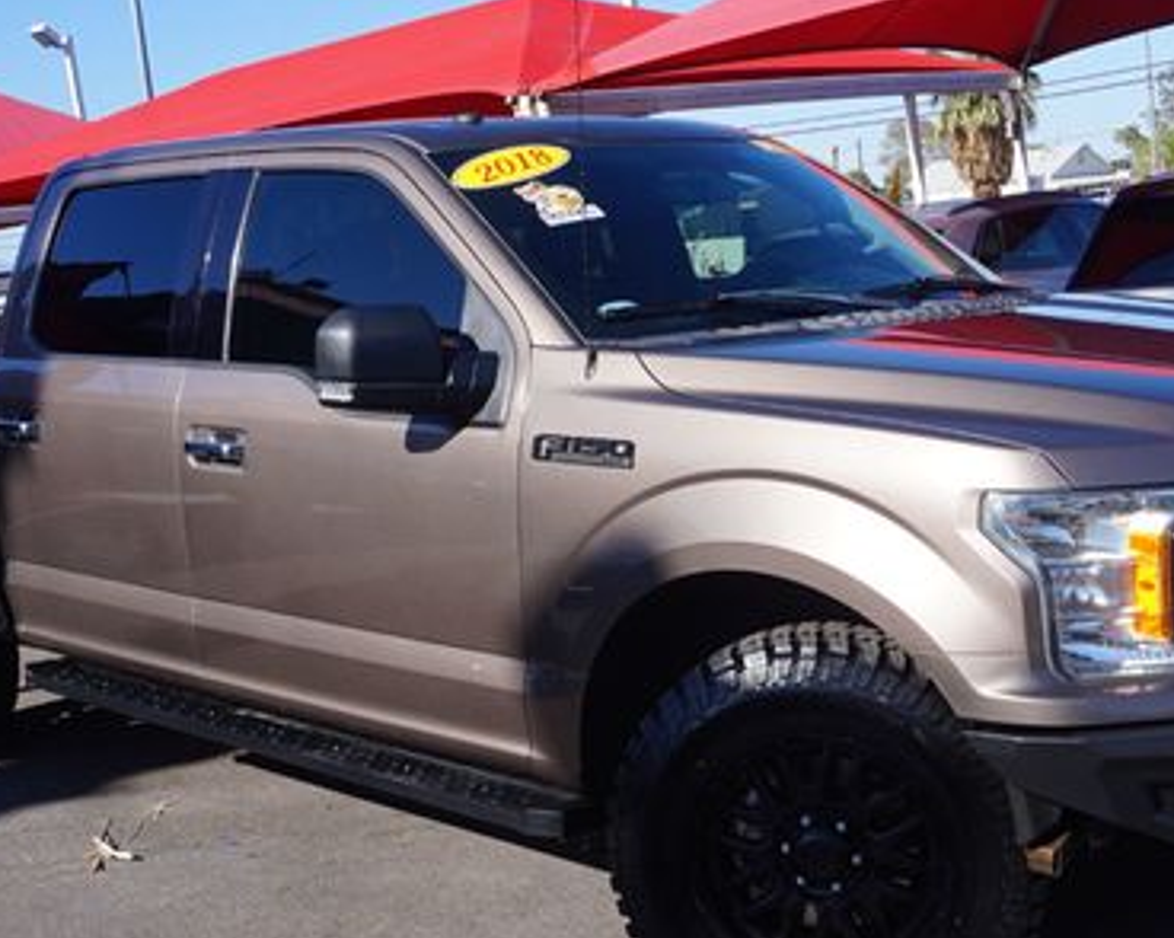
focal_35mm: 49
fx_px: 1702
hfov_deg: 38.0
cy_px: 520
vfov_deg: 30.8
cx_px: 644
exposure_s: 1/80
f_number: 13
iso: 100
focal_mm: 20
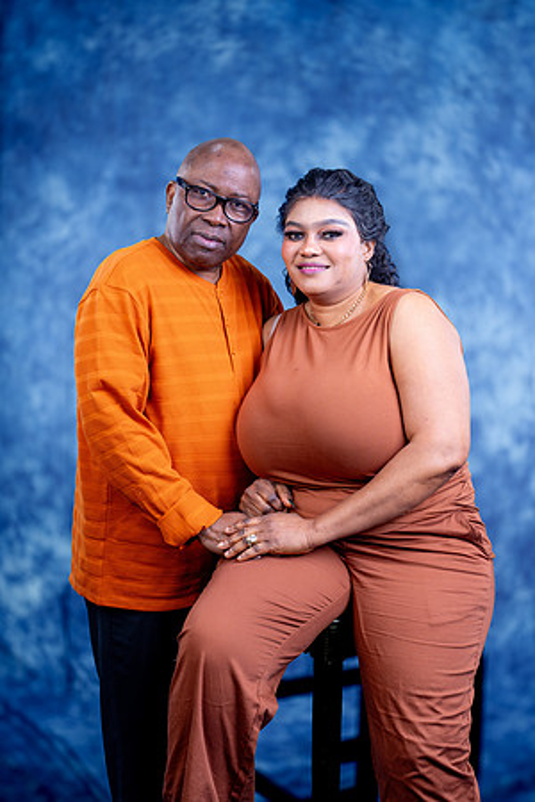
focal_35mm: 56
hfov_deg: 24.2
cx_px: 268
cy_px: 401
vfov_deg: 35.6
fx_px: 1248
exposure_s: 1/200
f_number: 10
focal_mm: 56
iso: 125
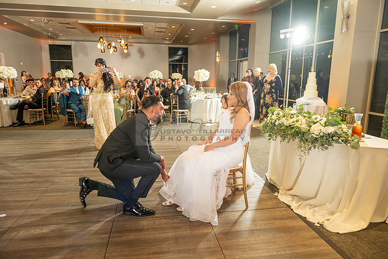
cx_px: 194
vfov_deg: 53.2
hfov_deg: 73.7
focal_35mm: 24
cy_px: 130
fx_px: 259
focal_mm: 24
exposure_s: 1/160
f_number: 3.5
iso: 800
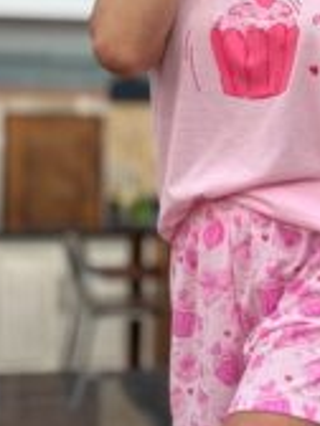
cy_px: 132
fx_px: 1405
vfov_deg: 17.2
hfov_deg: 12.9
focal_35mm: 114
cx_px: 300
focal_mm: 6.76
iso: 64
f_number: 1.78
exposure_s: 1/2577
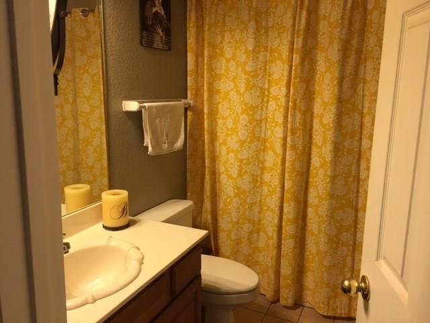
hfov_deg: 61.7
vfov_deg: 48.2
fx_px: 360
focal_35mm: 29
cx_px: 215
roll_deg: -1.9
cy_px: 162
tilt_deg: -11.0
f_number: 2.2
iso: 50
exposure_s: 1/15
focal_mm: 4.15
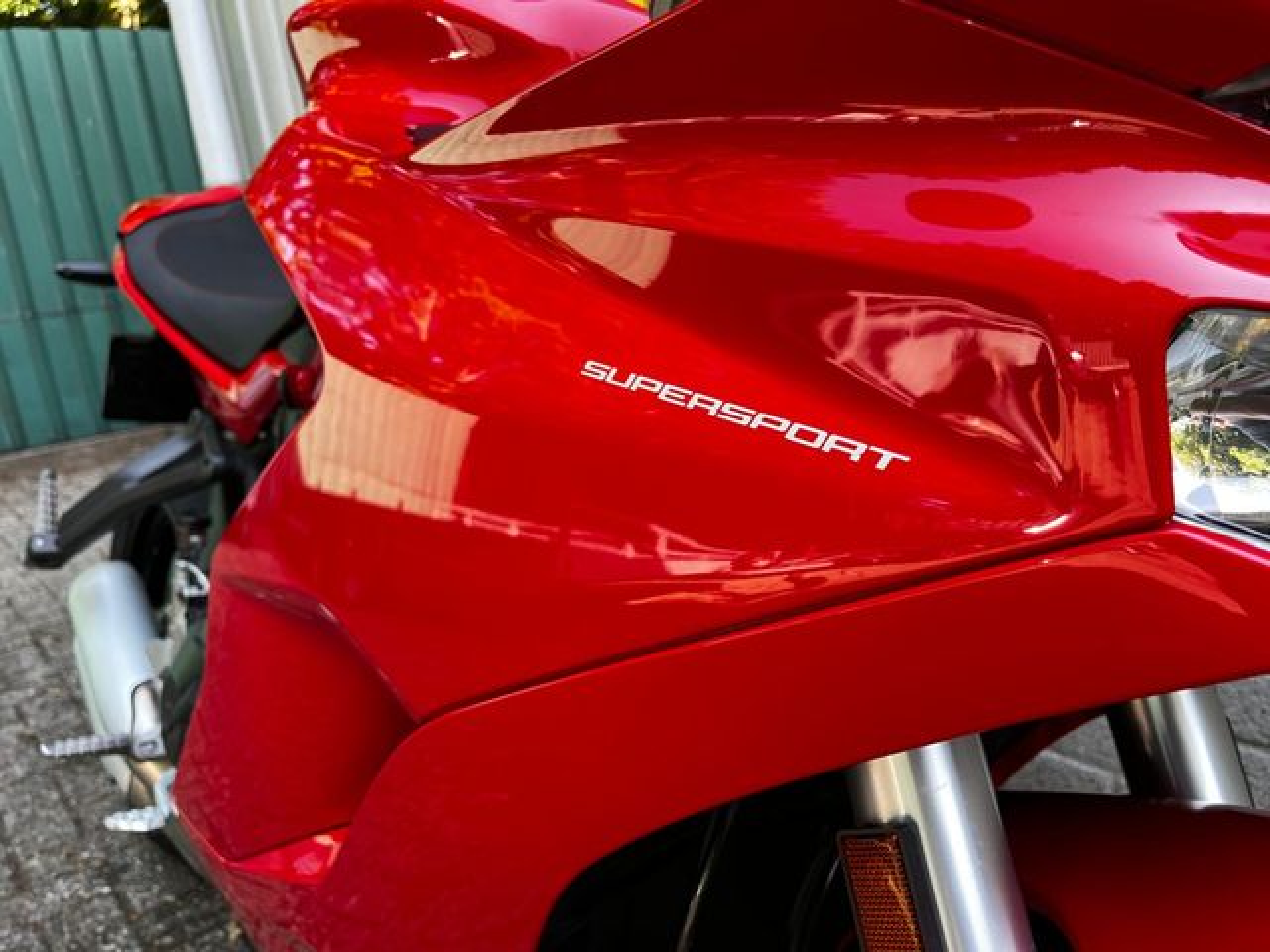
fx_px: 954
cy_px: 476
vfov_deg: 53.1
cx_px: 635
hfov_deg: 67.3
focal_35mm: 26
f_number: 1.6
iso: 50
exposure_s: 1/121
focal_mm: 5.1
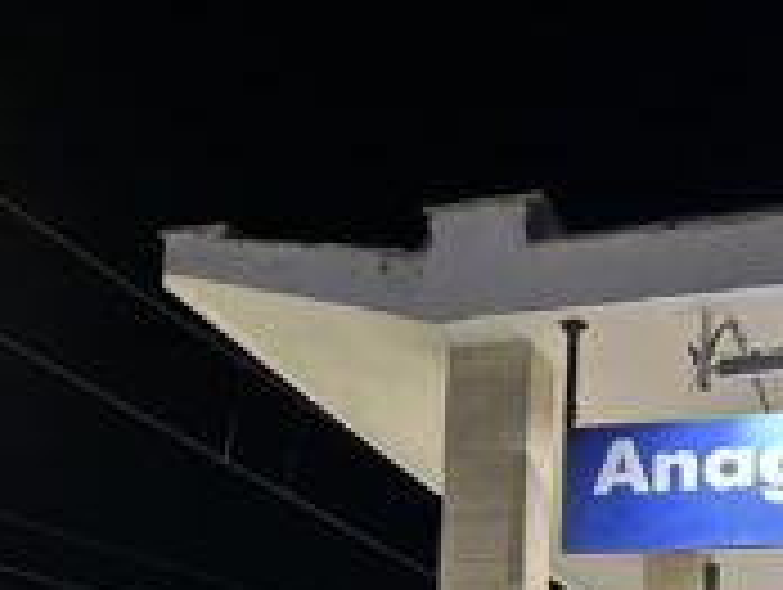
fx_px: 1404
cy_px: 581
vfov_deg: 22.8
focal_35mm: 62
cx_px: 356
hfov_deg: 31.1
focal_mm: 6.86
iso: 640
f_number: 1.78
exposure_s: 1/60
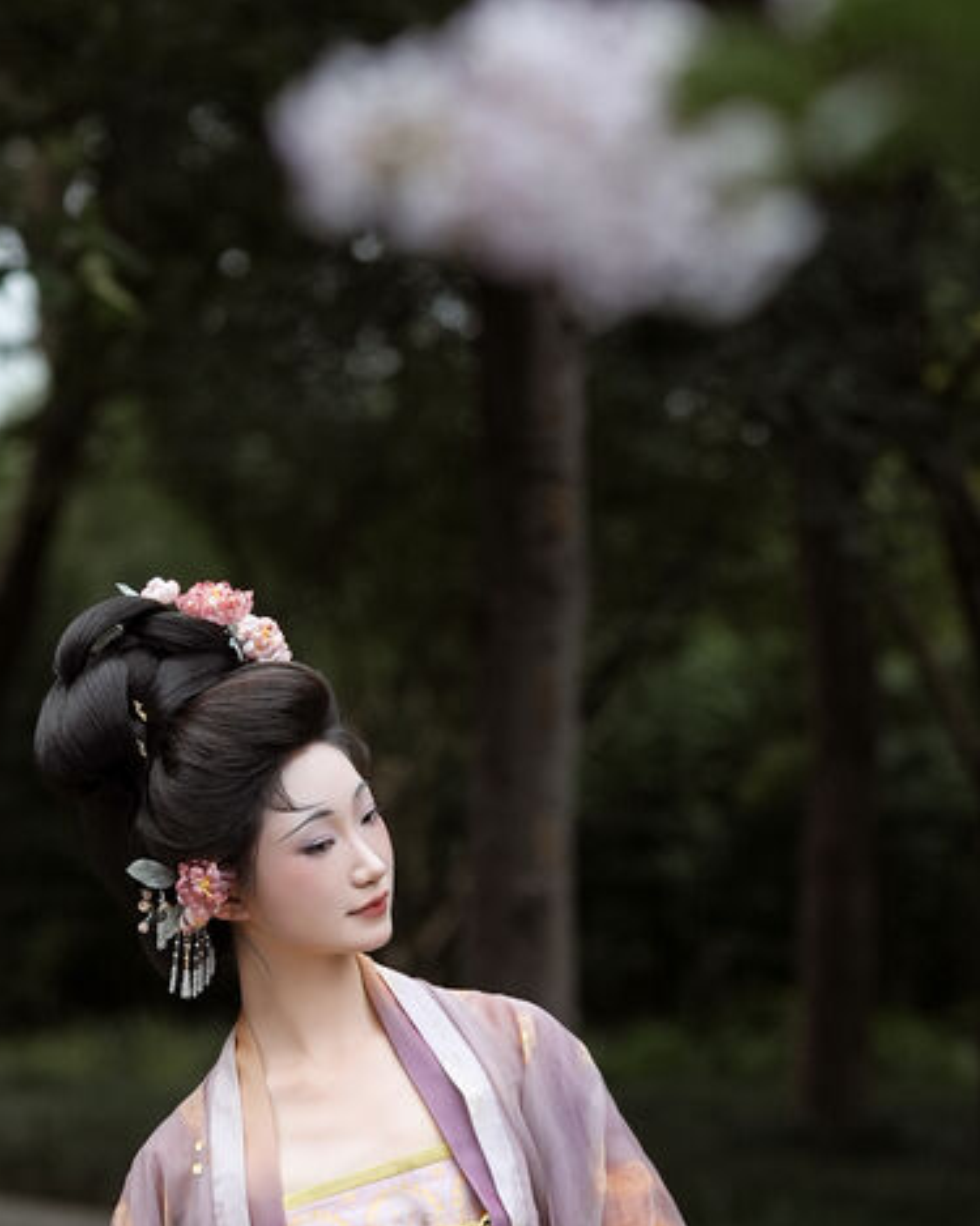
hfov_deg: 5.1
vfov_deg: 6.3
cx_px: 418
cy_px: 614
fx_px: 11098
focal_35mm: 306
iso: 200
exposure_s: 1/160
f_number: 2.5
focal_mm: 85
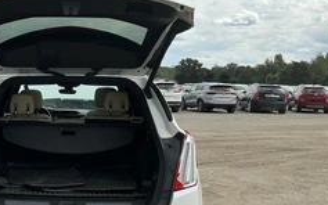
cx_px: 58
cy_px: 125
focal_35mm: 50
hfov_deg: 38.5
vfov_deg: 25.8
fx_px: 447
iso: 25
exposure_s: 1/1786
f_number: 1.8
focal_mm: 3
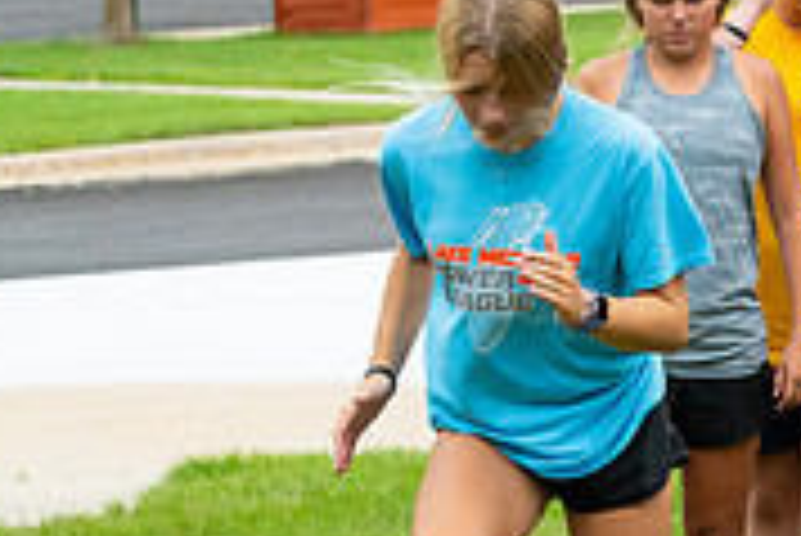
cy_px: 462
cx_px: 1238
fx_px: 6235
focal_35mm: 280
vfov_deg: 4.9
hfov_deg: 7.2
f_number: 5.6
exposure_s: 1/1000
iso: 1250
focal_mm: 86
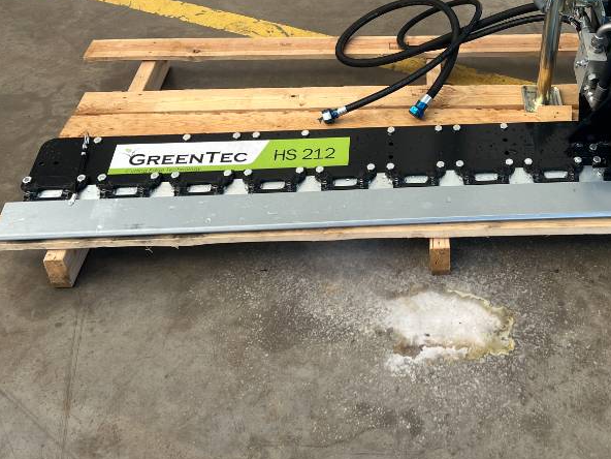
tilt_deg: -34.5
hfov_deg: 40.9
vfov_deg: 31.1
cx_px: 459
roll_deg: -0.7
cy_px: 68
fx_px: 794
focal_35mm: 45
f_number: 1.5
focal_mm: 5.7
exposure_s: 1/448
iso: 50
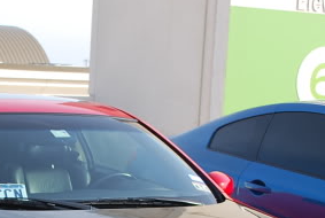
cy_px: 275
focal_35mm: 110
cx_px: 44
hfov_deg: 18.3
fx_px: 995
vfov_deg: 12.2
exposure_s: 1/160
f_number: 6.3
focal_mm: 26
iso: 100
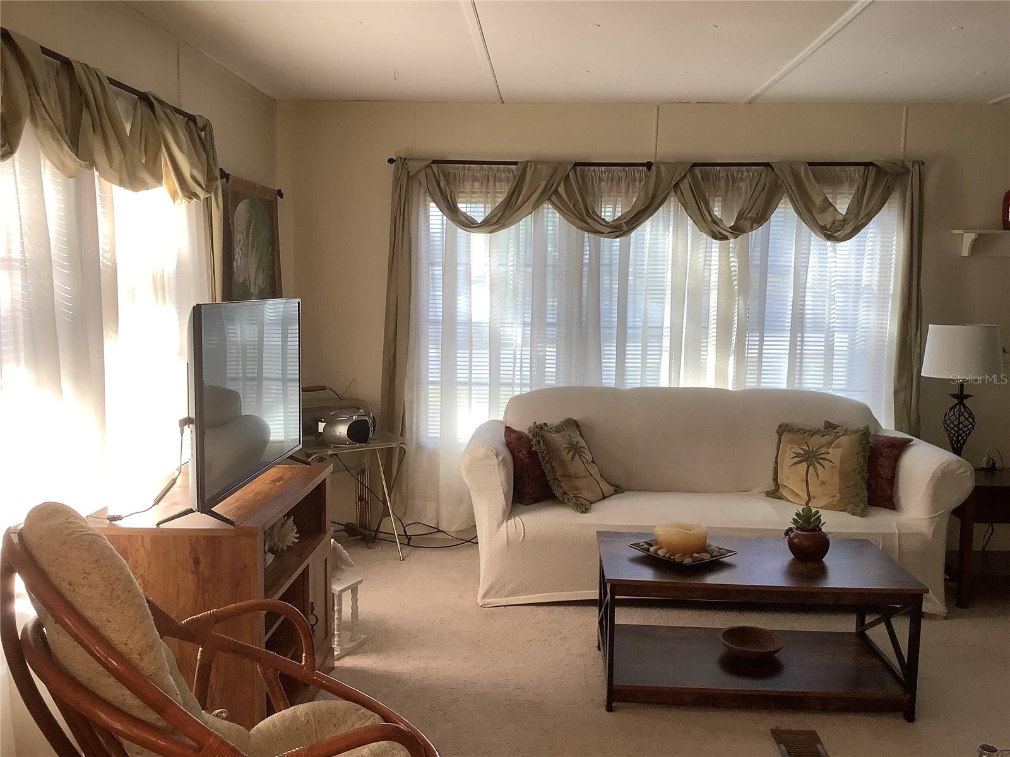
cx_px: 505
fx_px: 904
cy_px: 378
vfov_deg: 45.4
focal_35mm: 31
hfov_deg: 58.4
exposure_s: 1/60
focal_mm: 3.3
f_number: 2.4
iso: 50
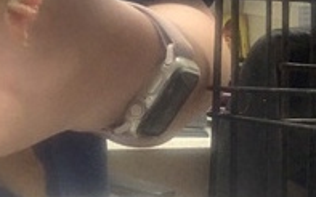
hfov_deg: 27.4
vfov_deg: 18.5
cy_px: 47
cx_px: -11
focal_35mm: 70
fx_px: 603
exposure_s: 1/60
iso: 320
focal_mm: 2.15
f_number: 2.4
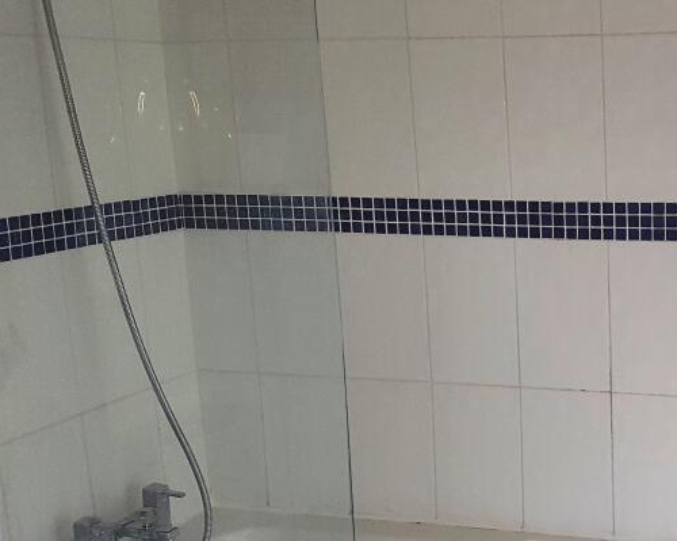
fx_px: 1042
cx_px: 654
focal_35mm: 52
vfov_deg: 29.1
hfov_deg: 33.4
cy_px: 281
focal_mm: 4.2
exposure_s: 1/134
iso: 50
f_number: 1.7
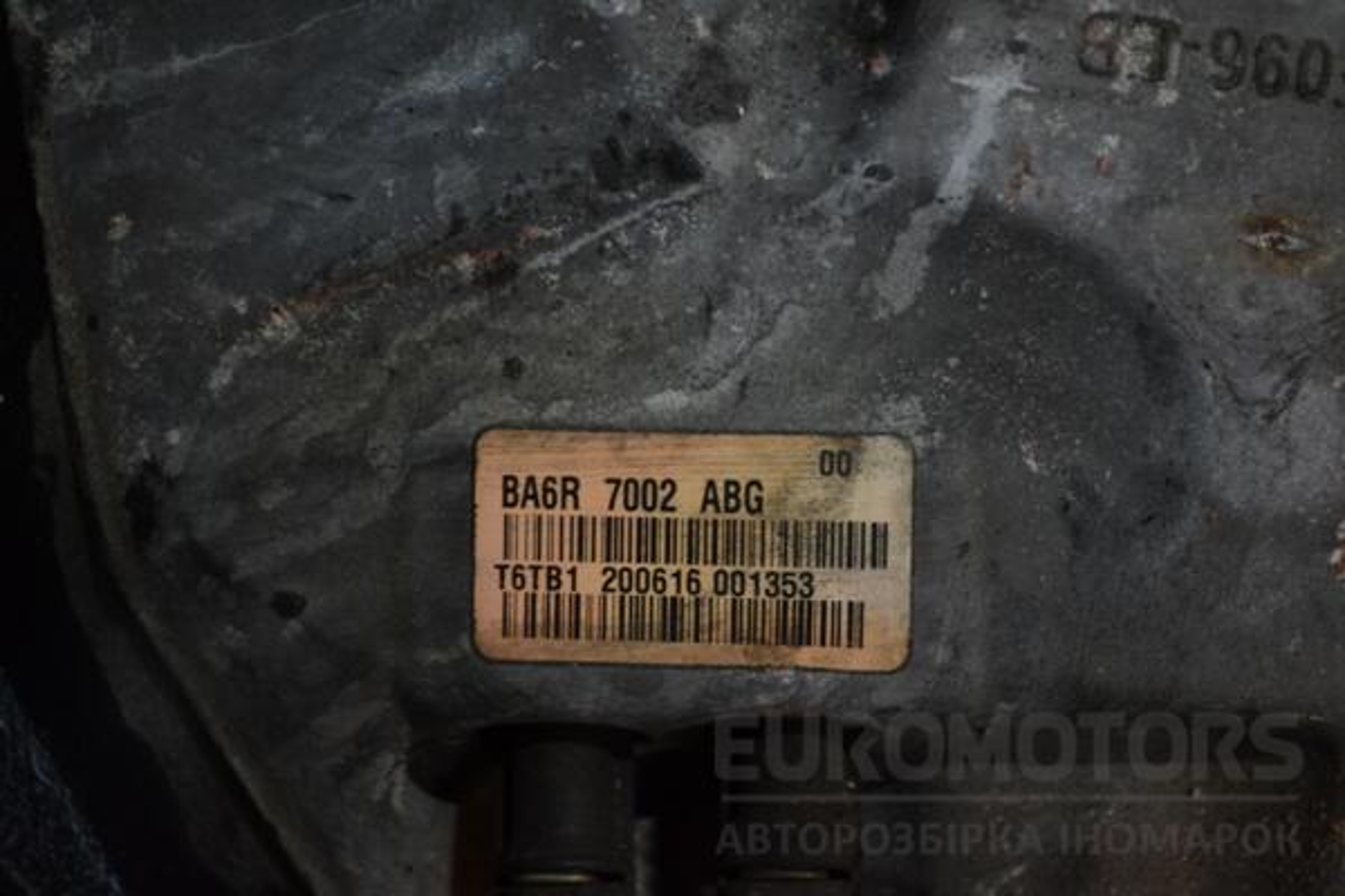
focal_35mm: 82
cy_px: 448
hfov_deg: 24.6
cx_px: 672
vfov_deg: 16.6
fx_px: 3082
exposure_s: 1/30
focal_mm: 55
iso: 800
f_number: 5.6
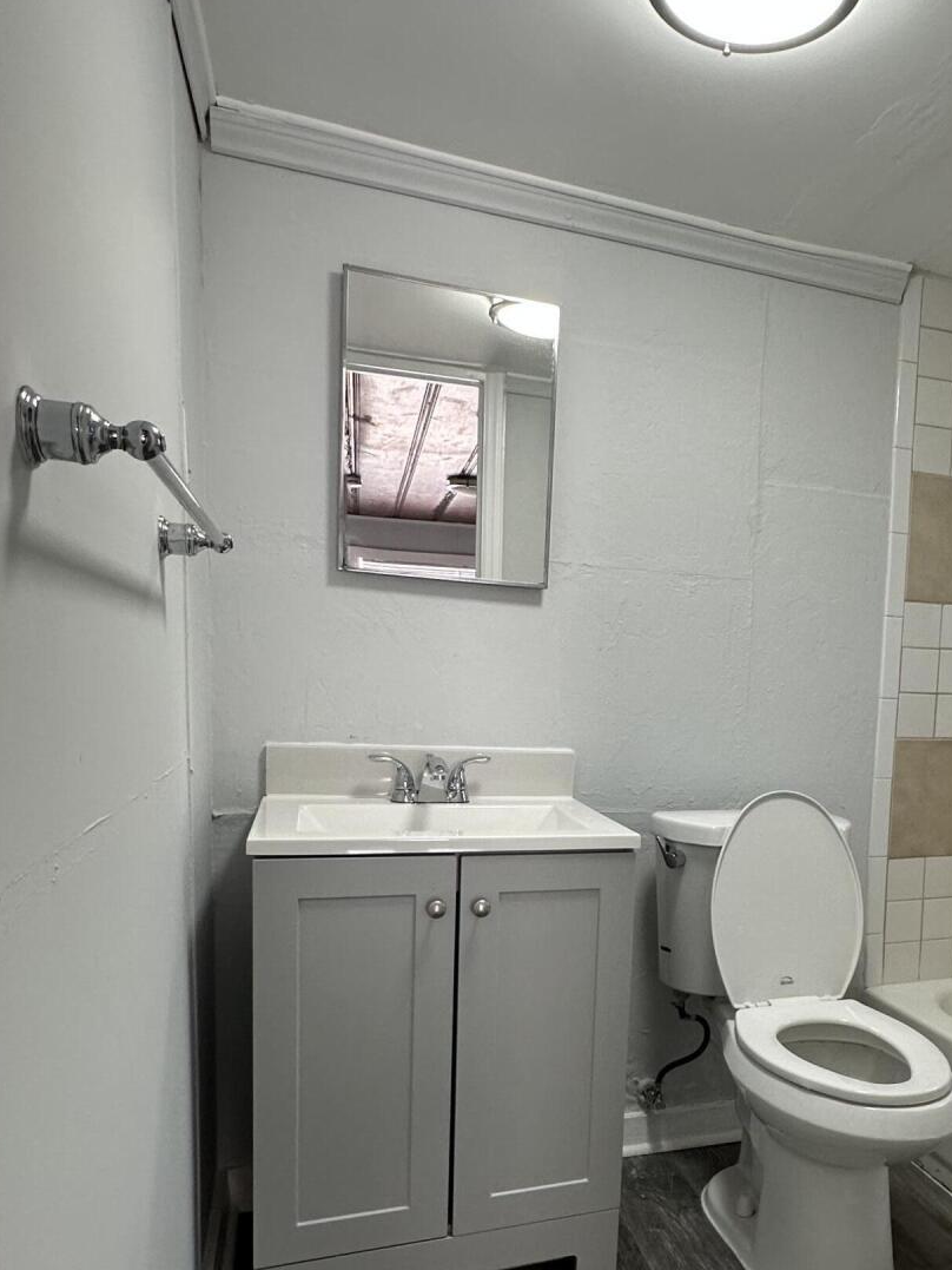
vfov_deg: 66.4
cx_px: 701
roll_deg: -2.3
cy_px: 789
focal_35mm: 26
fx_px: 953
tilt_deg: -8.8
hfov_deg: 51.1
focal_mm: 2.22
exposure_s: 1/120
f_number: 2.2
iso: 200
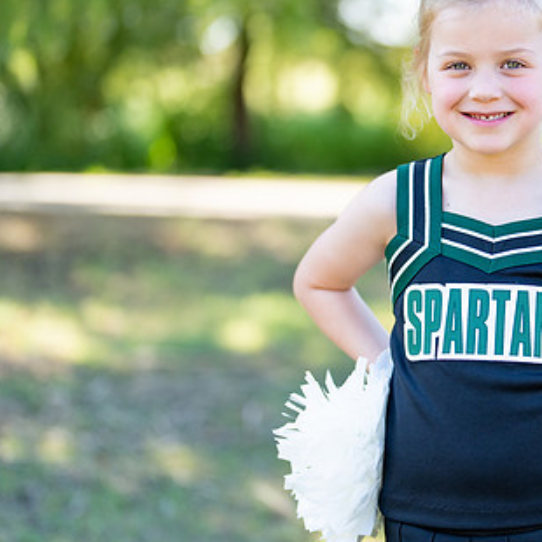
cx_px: 519
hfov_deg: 18.7
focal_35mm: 91
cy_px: 249
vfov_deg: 19.1
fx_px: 1612
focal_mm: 50
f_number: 1.2
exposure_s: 1/1600
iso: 100
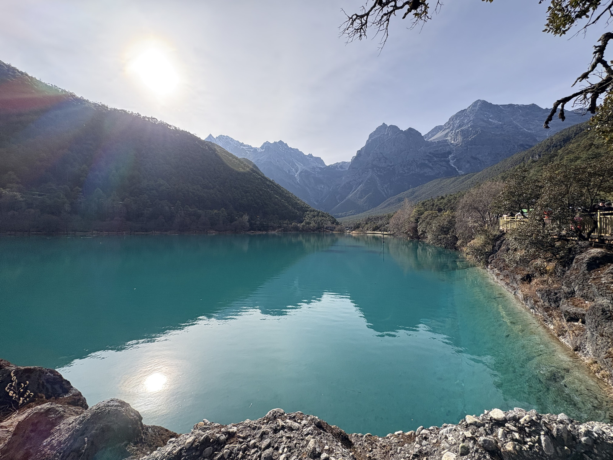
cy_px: 230
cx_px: 306
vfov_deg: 85.7
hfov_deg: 102.1
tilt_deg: +0.3
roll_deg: -0.3
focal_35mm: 14
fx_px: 248
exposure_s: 1/1143
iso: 64
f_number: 2.2
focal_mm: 2.22
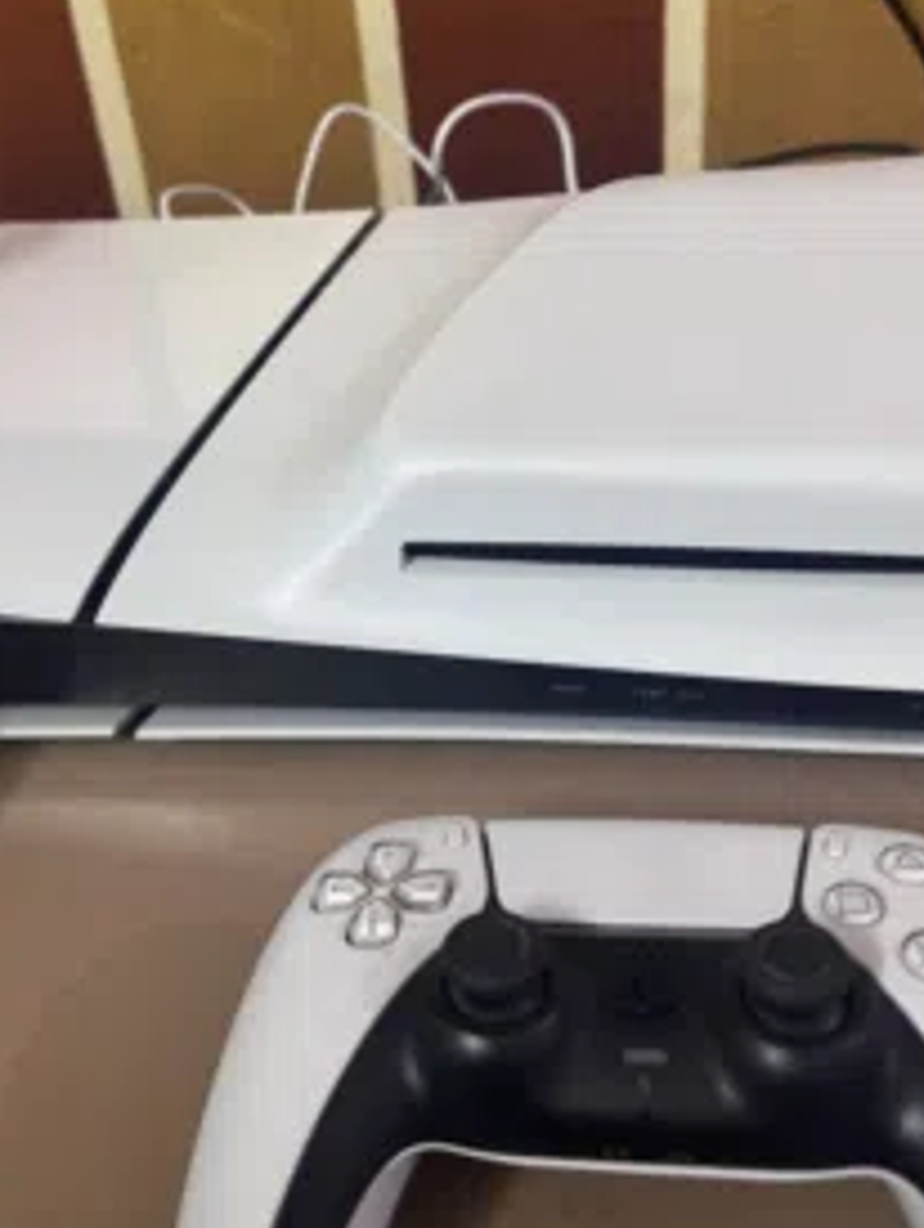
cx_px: 408
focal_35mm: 35
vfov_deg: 51.9
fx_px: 1244
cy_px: 439
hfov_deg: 40.7
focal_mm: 6.76
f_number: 1.78
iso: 500
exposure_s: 1/50
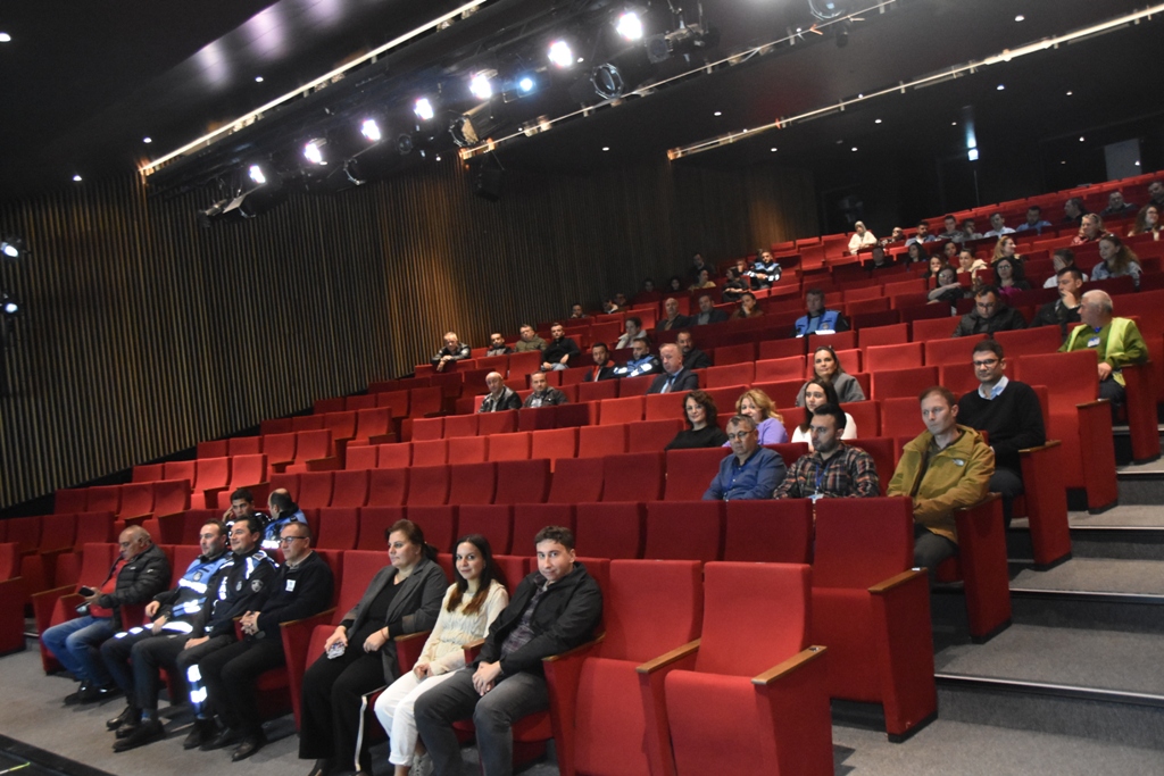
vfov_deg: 40.0
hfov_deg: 57.2
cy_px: 388
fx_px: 1067
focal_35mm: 33
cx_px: 582
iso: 4500
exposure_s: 1/60
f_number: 3.8
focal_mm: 22
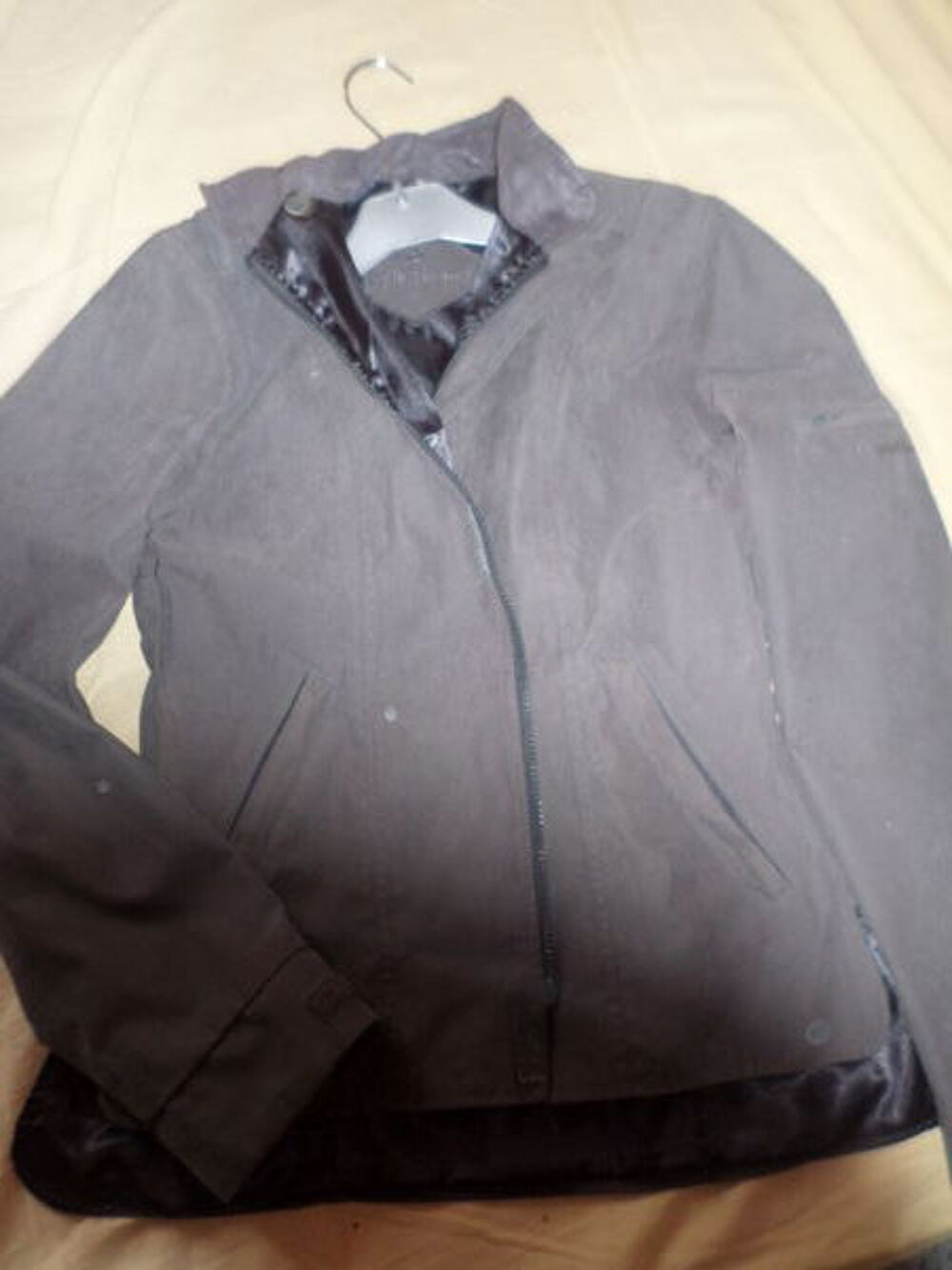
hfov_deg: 54.9
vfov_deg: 69.4
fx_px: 917
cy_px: 635
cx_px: 476
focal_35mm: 25
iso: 120
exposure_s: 1/30
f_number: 2.5
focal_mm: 4.5
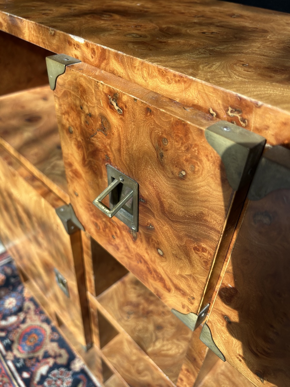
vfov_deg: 67.3
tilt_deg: -39.1
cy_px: 194
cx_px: 145
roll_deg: -2.1
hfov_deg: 53.1
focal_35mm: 26
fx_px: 290
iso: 40
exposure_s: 1/160
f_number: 1.5
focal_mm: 5.7
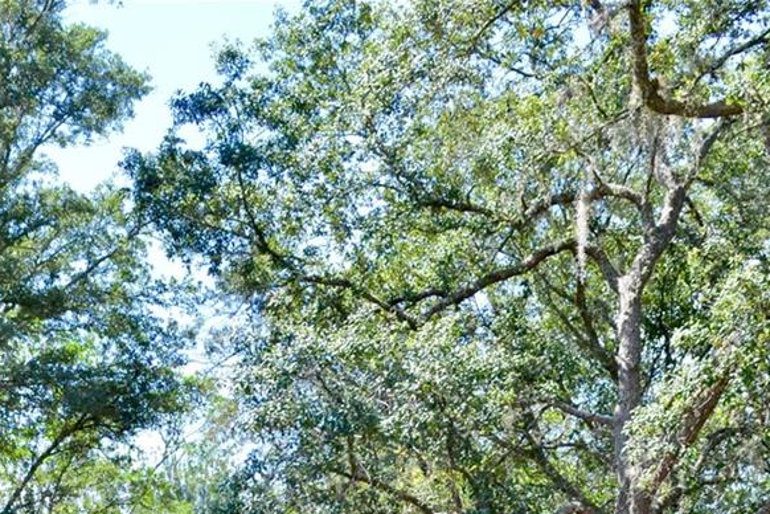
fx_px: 1583
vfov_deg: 17.1
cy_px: 700
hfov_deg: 26.9
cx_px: 177
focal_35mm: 74
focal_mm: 18
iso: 200
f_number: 7.1
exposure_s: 1/200
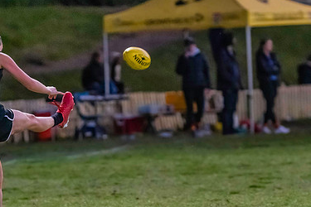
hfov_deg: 5.3
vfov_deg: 3.6
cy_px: 131
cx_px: 23
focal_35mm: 385
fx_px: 3326
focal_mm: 170
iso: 10000
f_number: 2.8
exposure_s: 1/1250
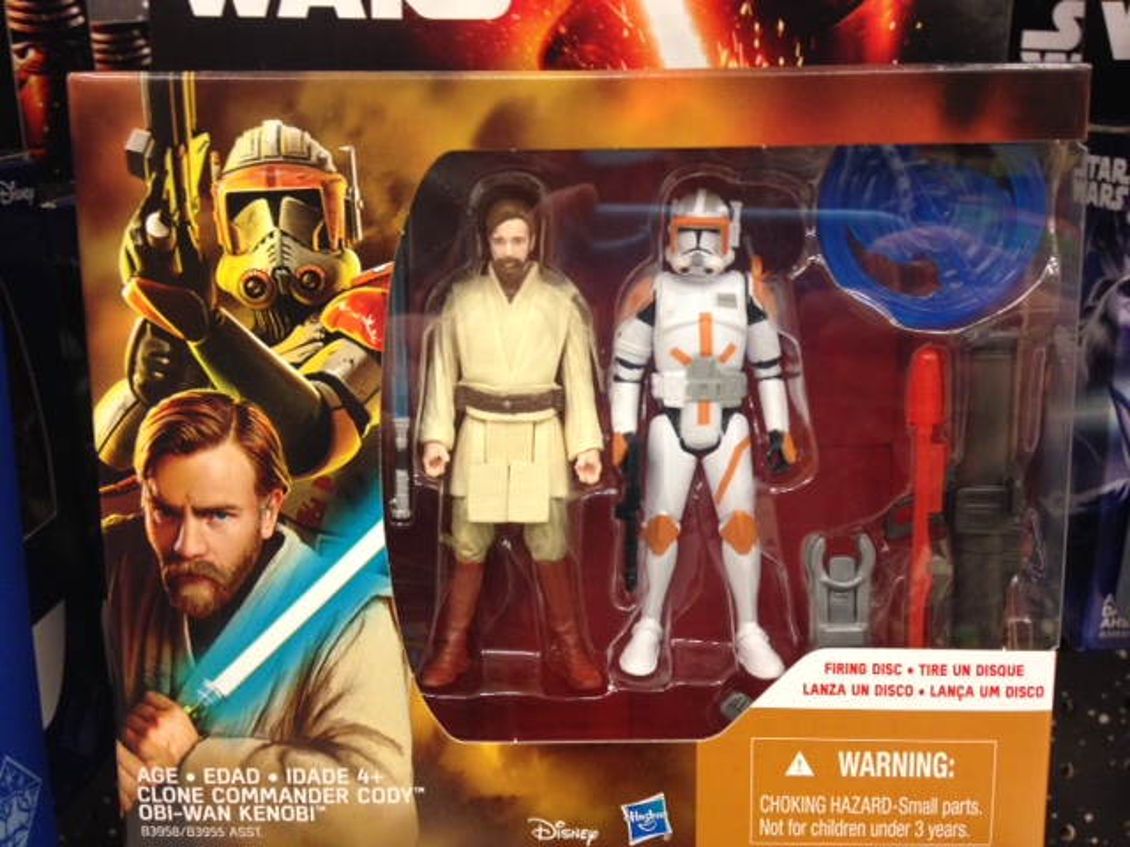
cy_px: 424
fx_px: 1077
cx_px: 565
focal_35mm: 33
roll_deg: +4.2
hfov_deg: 55.4
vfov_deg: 42.9
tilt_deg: -5.3
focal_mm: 4.12
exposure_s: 1/20
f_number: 2.4
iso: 200
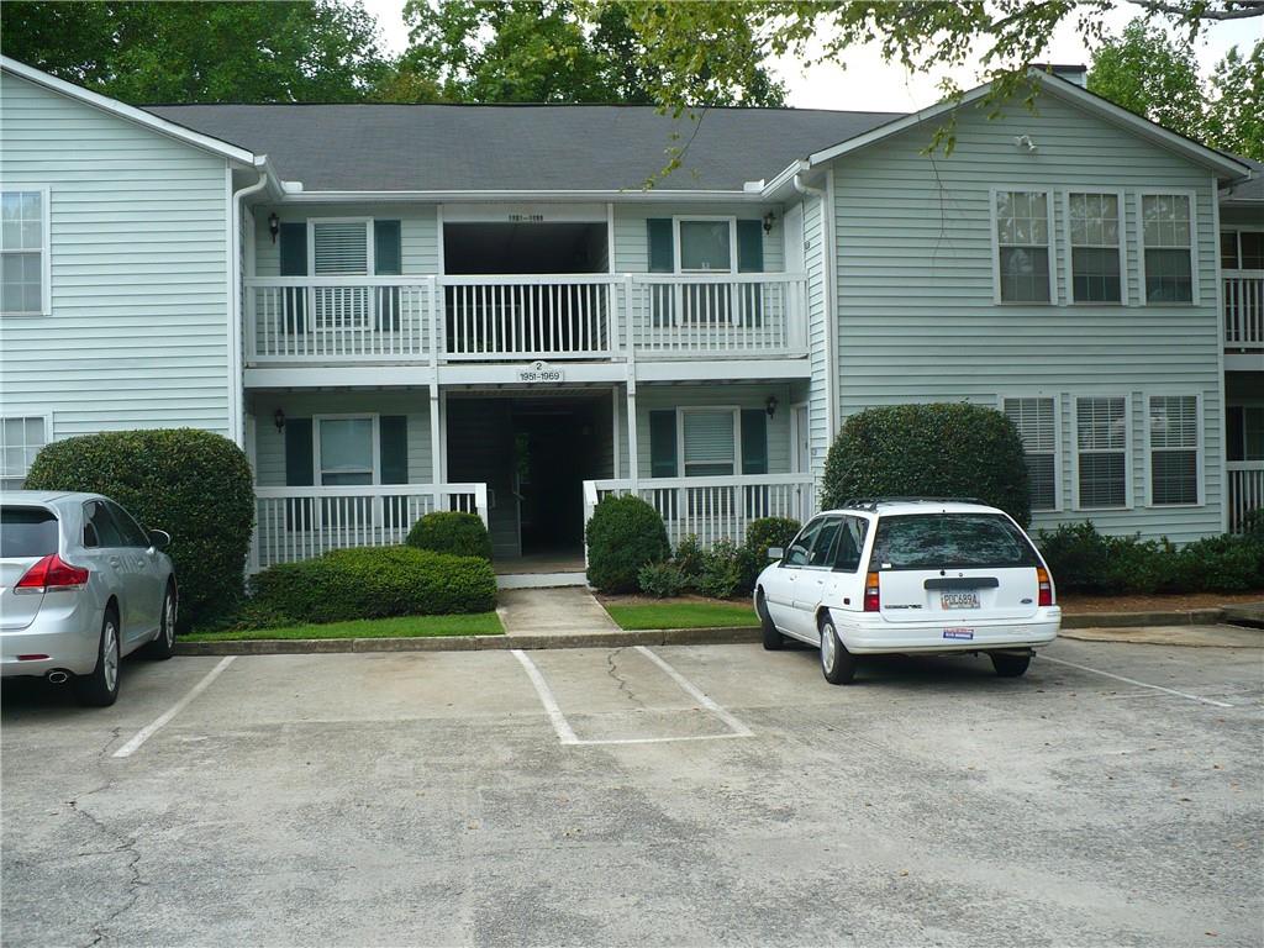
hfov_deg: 50.1
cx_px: 632
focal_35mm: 37
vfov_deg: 38.7
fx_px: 1351
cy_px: 474
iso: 100
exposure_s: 1/320
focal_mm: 6.1
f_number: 2.8
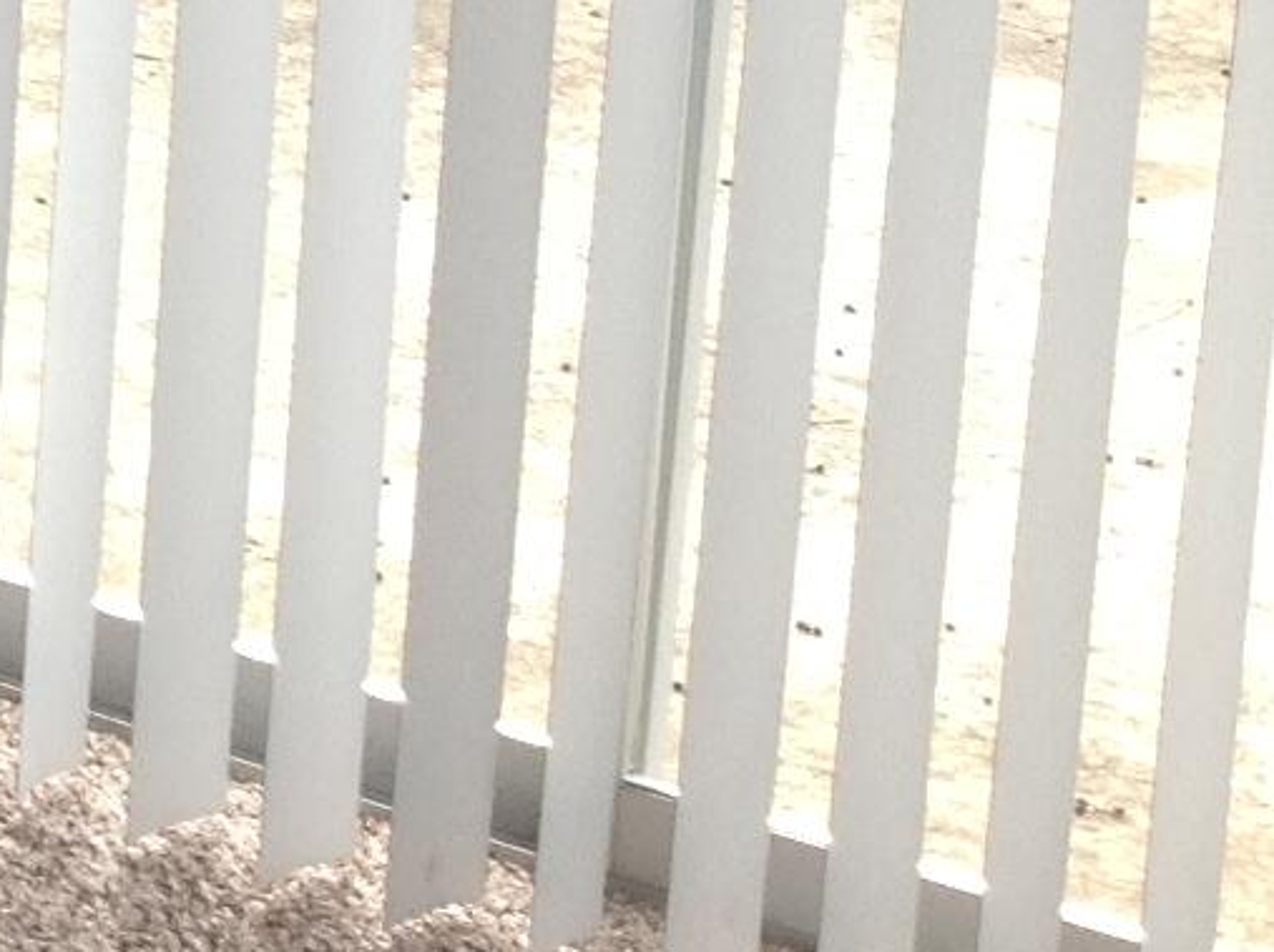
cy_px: -1148
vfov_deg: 7.8
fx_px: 6580
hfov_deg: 10.1
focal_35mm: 179
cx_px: -1437
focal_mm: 4.28
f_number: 2.4
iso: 50
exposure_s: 1/154
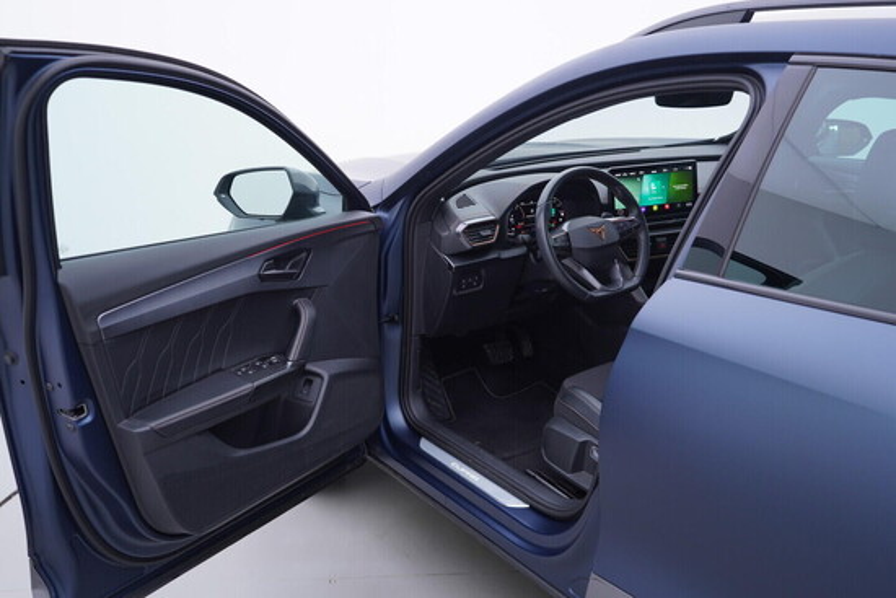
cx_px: 448
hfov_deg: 53.1
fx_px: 896
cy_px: 299
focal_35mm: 36
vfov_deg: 36.9
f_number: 3.2
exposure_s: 1/50
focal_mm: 24
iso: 125
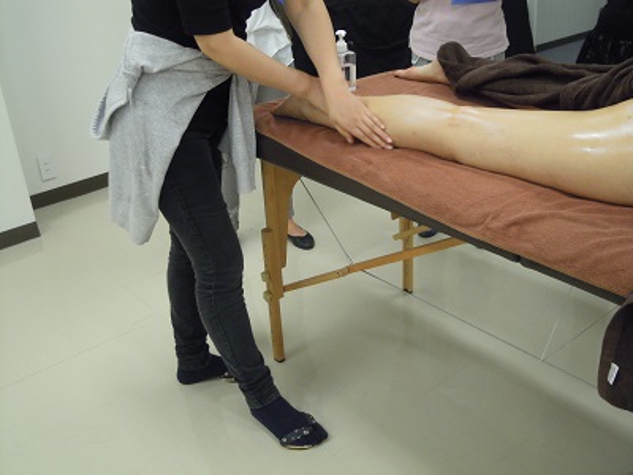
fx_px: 658
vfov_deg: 39.7
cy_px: 238
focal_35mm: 36
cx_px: 316
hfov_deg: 51.4
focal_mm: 6.4
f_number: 3
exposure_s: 1/40
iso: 400
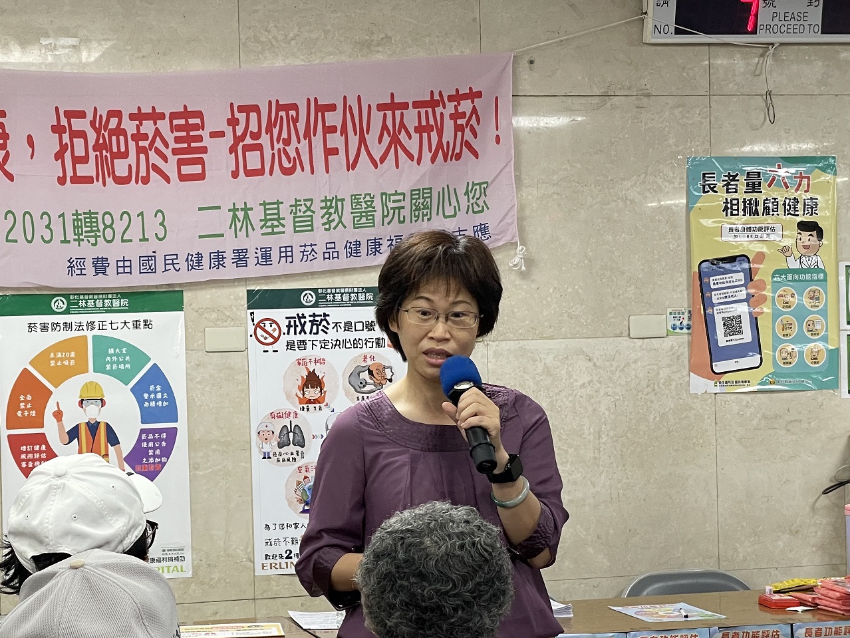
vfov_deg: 18.0
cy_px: 391
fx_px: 2014
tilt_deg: -2.7
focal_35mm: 82
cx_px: 296
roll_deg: +1.8
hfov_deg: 23.7
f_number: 2
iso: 125
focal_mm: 6
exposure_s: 1/60
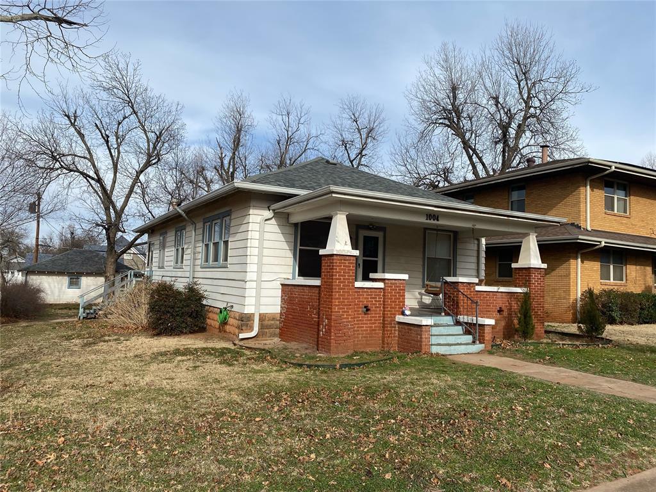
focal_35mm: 26
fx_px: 493
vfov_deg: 53.1
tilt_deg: +3.2
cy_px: 246
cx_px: 328
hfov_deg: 67.3
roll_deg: -2.5
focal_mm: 4.25
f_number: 1.8
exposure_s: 1/2817
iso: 32
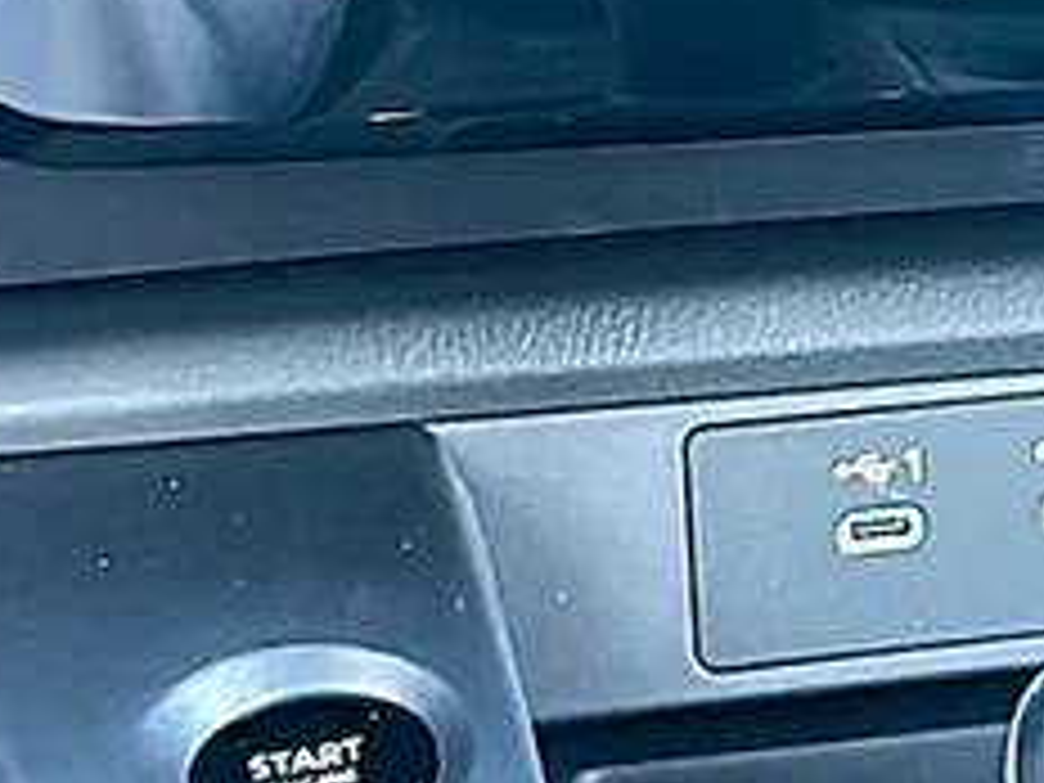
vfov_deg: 10.3
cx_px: 1287
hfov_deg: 13.7
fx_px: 4192
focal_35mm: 139
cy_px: -362
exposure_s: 1/80
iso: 125
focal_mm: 6.86
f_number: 1.78
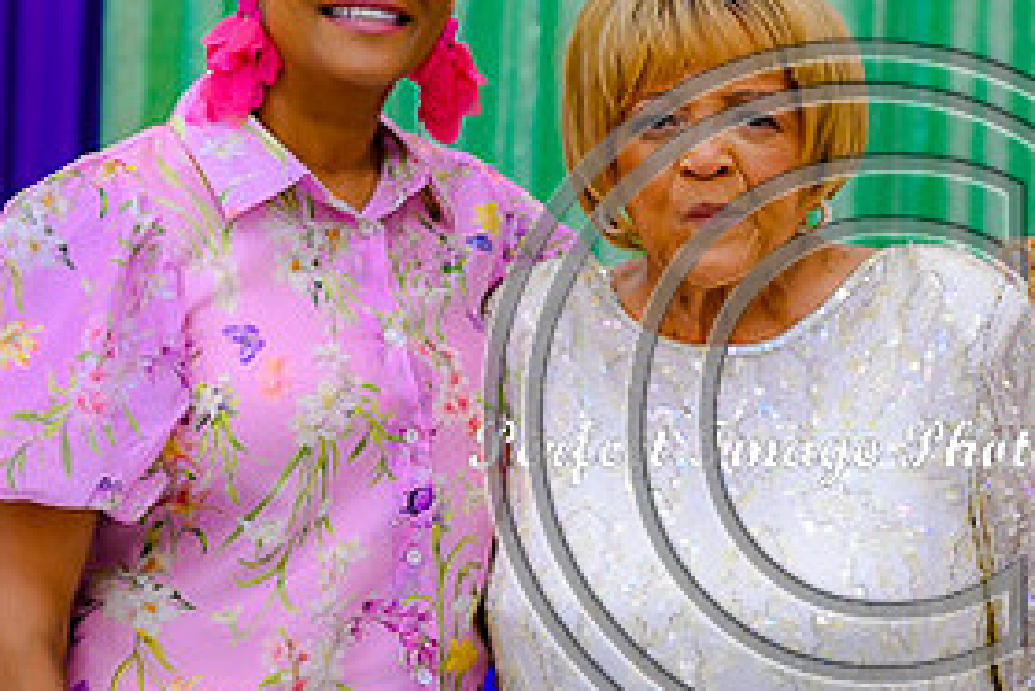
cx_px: 506
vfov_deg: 7.1
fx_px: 5551
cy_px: 209
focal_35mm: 193
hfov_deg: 10.7
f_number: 2.8
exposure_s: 1/100
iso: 360
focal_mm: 70
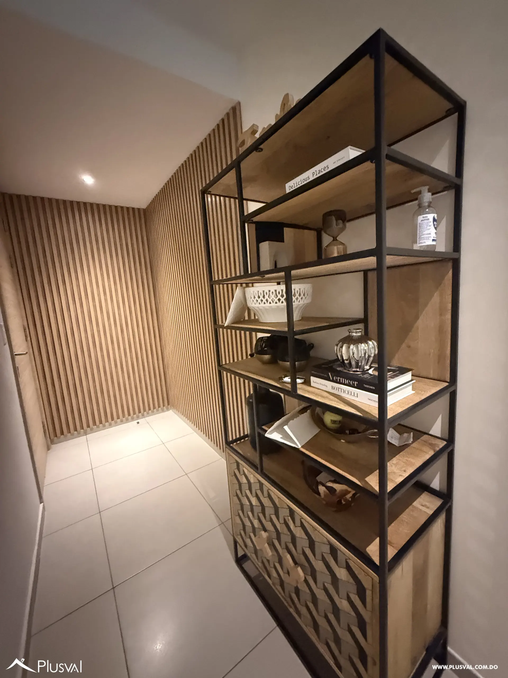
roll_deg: +3.7
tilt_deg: -8.7
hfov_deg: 85.7
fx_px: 274
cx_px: 254
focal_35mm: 14
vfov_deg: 102.1
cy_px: 339
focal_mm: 2.22
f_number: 2.2
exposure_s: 1/30
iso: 1250
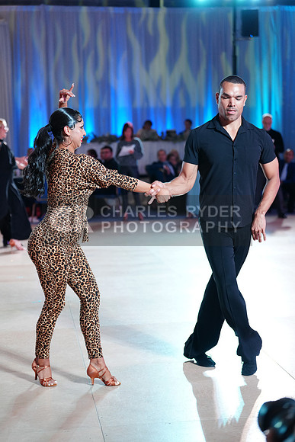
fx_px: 860
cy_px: 221
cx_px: 148
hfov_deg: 19.5
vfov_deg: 28.8
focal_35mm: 70
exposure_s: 1/500
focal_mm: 70
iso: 1600
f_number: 2.8
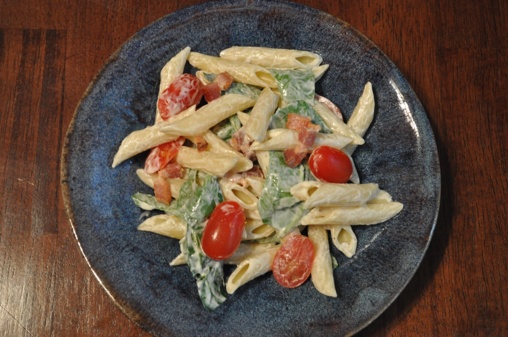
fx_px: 846
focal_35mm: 60
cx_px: 254
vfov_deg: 22.6
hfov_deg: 33.4
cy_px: 168
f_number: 5.3
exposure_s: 1/8
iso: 1100
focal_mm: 40
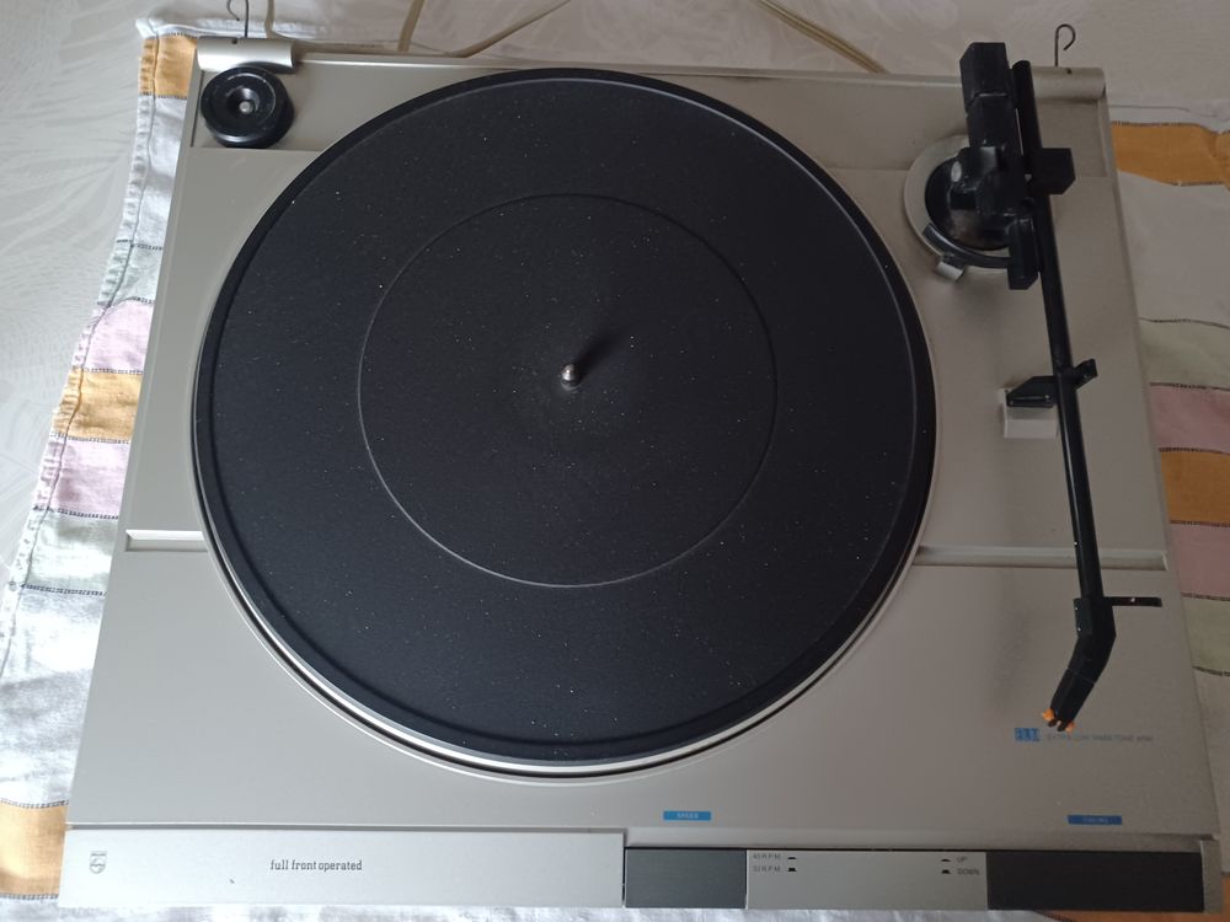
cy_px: 461
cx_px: 615
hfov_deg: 69.4
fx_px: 888
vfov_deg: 54.9
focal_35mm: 25
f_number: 1.8
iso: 1250
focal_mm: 4.6
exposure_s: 1/20
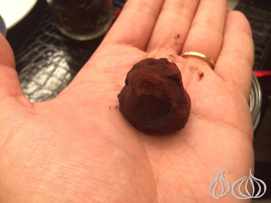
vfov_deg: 48.2
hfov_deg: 61.7
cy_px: 102
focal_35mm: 29
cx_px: 136
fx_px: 227
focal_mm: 4.15
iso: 64
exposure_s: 1/4
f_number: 2.2
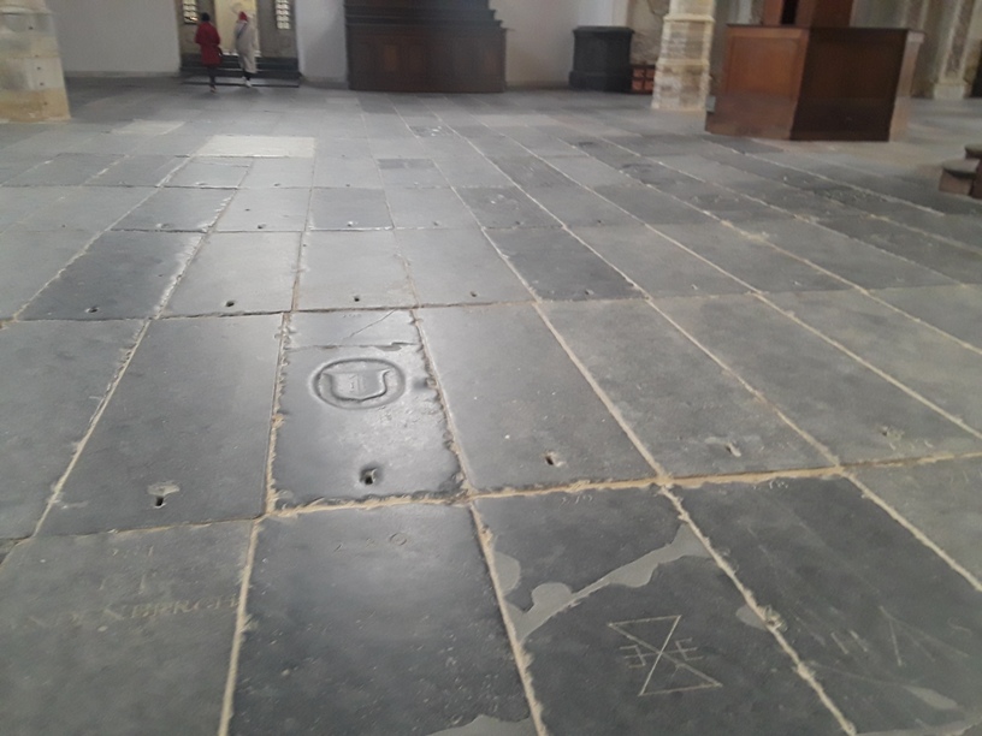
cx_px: 491
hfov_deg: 63.4
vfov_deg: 49.7
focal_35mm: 28
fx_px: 794
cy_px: 368
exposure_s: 1/24
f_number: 1.9
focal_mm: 2.9
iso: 200
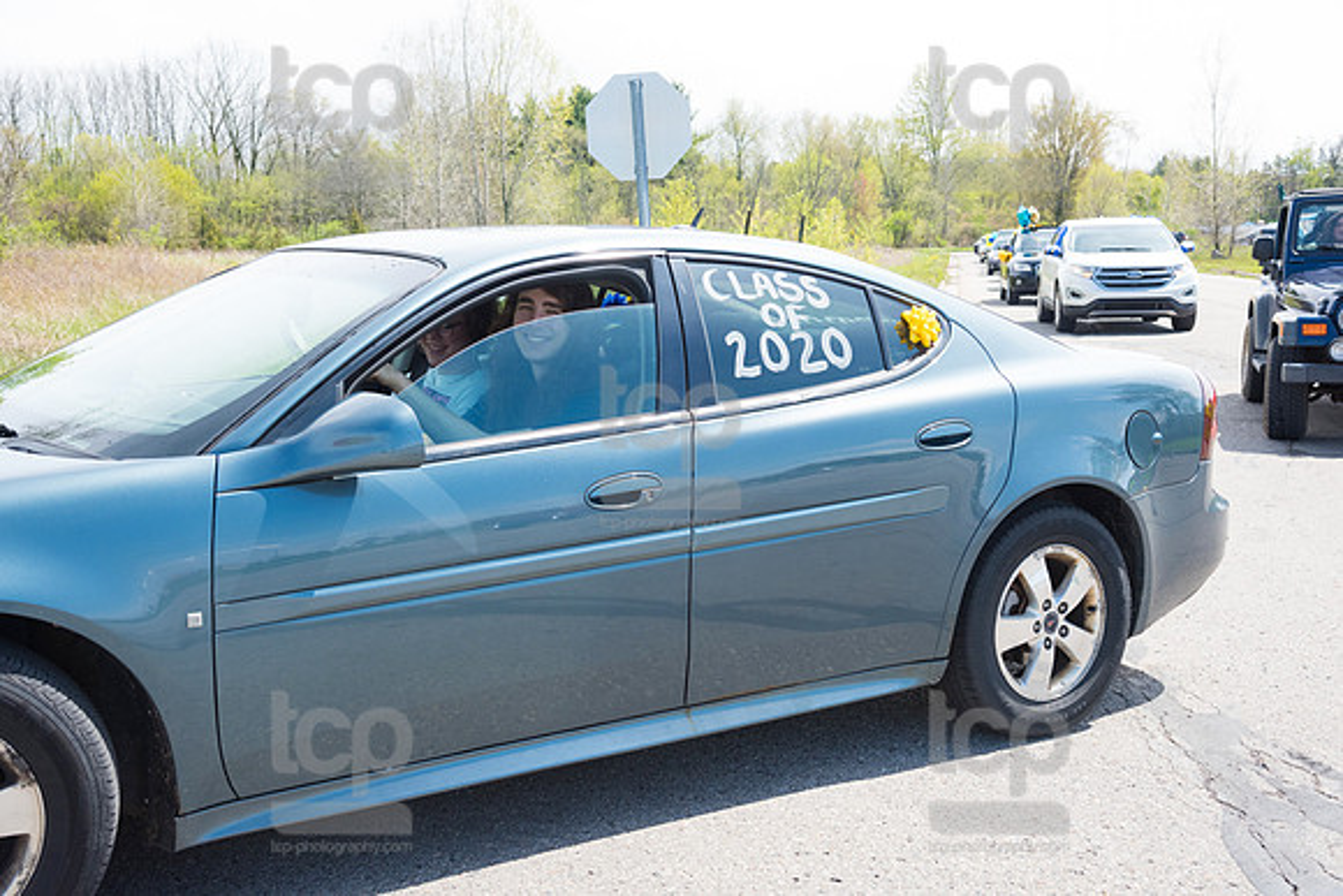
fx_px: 1493
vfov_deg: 33.4
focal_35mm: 40
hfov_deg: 48.4
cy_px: 448
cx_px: 672
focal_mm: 40
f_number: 7.1
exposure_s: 1/800
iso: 1000
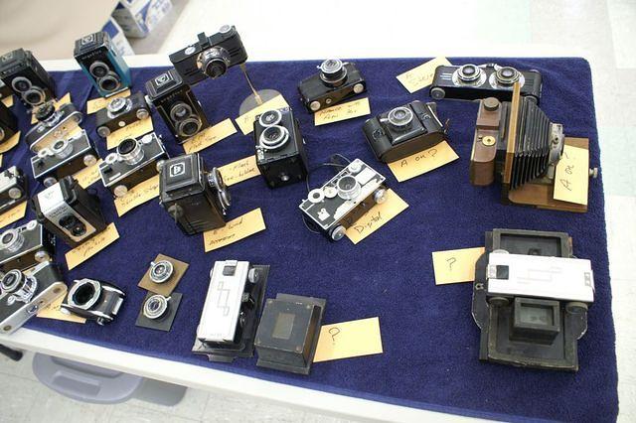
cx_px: 318
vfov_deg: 47.9
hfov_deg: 67.4
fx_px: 477
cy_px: 212
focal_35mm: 27
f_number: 3.5
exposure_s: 1/30
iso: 400
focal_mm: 18
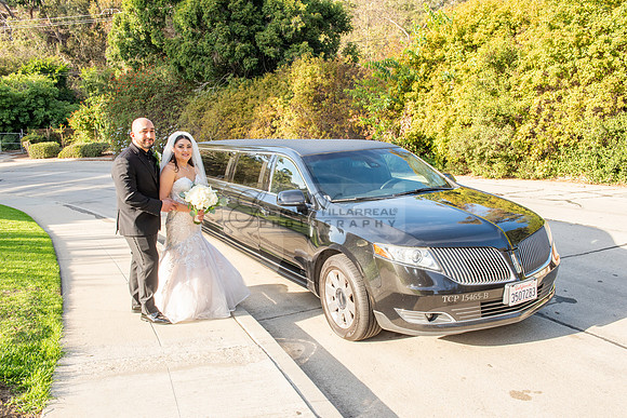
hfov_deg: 63.6
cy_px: 209
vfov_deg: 45.0
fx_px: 505
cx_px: 314
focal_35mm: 29
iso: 320
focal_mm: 29
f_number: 9
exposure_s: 1/250
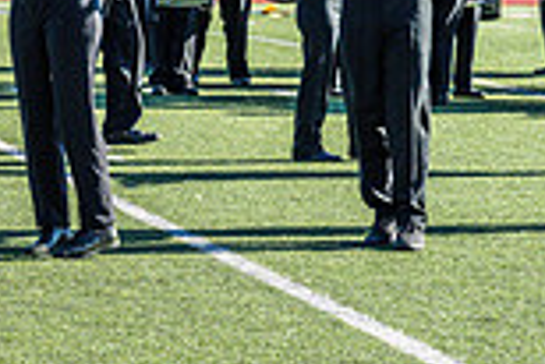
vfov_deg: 6.1
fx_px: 3425
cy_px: -23
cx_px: -432
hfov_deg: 8.7
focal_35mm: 226
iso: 1250
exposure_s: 1/1250
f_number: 9
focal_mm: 60
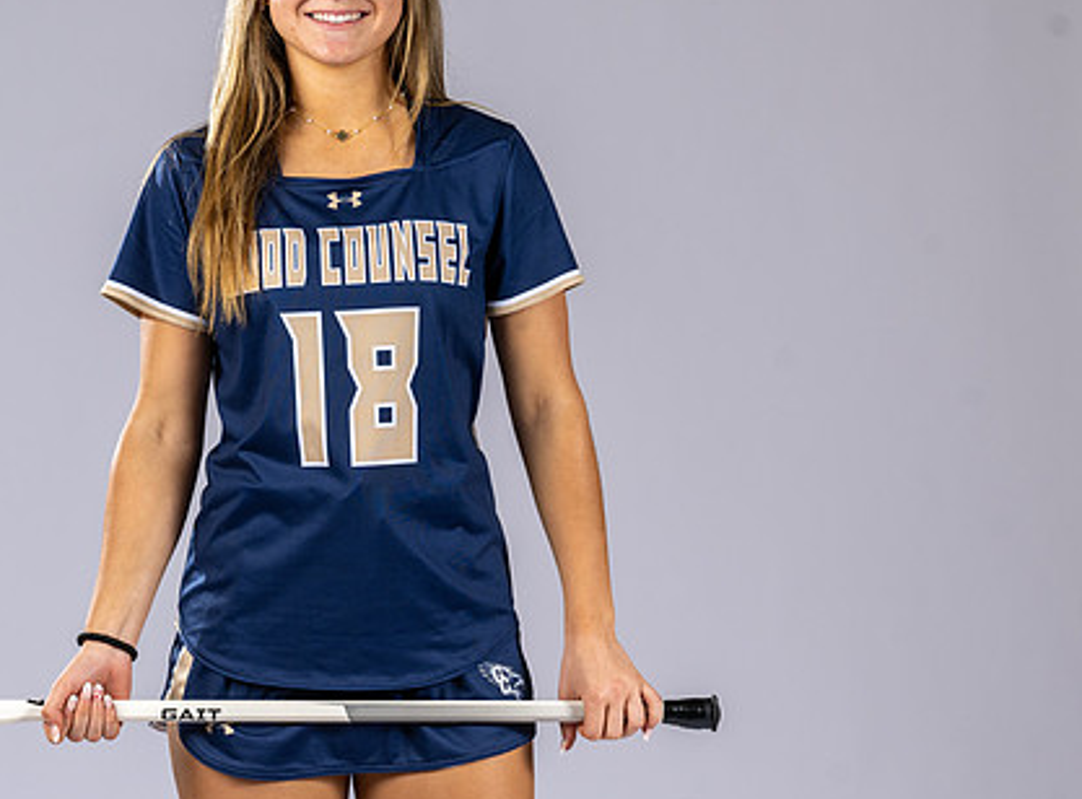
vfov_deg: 8.6
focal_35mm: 171
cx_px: 361
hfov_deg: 11.6
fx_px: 5316
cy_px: 342
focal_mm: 105
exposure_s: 1/200
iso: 250
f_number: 6.3
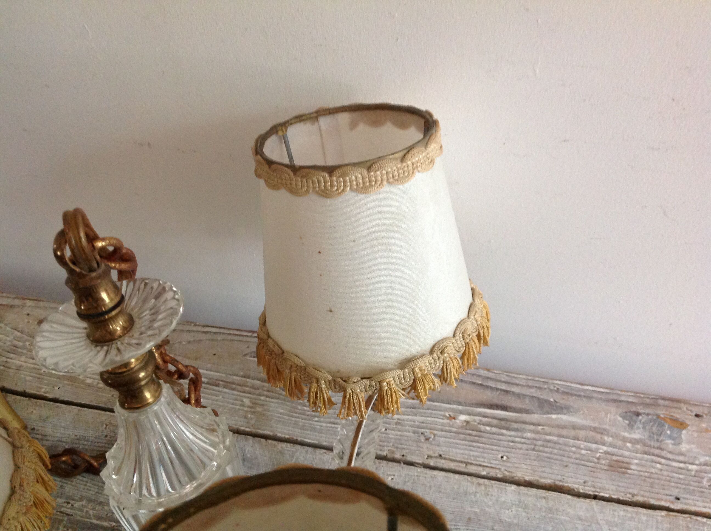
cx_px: 356
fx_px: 718
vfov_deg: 40.6
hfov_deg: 52.7
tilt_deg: -49.9
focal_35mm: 35
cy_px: 266
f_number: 2.4
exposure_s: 1/15
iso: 320
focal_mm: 4.28
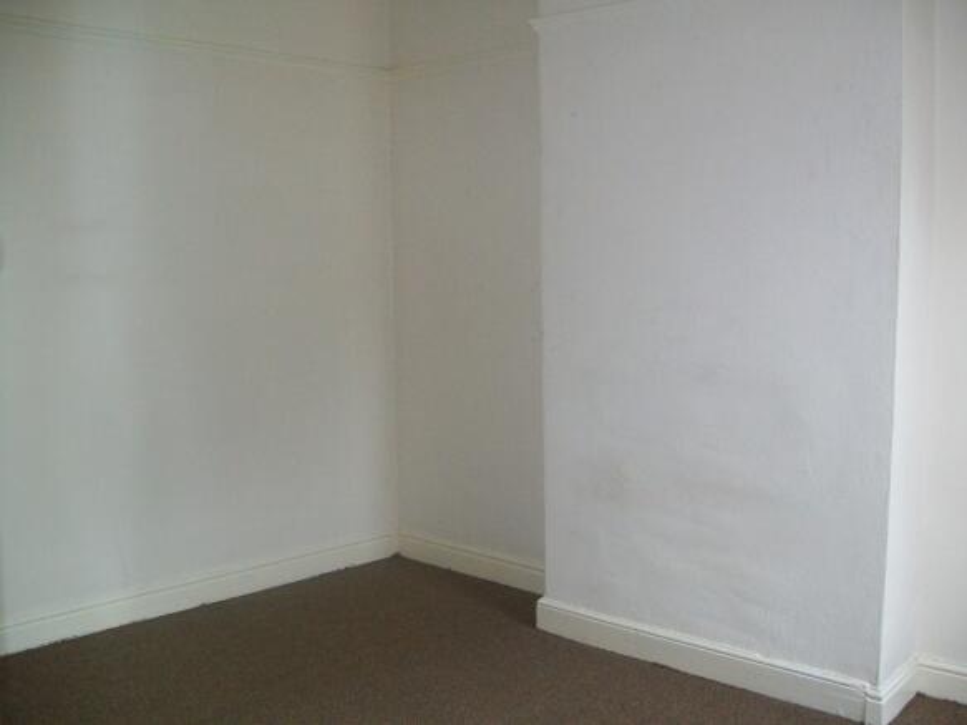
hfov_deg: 51.4
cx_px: 484
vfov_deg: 39.6
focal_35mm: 36
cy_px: 362
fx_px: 1005
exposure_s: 1/60
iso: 160
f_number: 2.7
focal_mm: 6
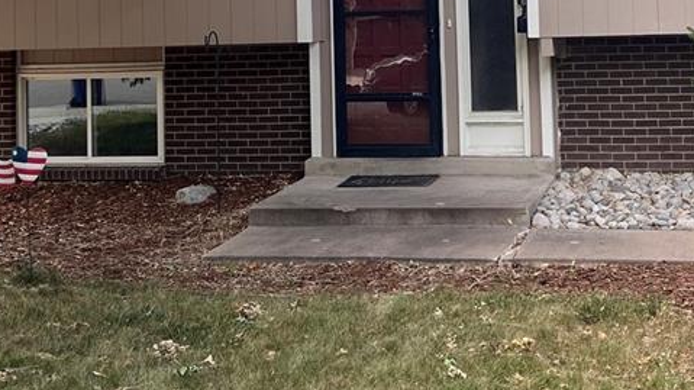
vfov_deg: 16.3
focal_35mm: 71
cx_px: 425
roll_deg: +1.6
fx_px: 1306
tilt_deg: +3.1
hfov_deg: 29.7
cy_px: -81
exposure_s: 1/421
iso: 50
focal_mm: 5.1
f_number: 1.6
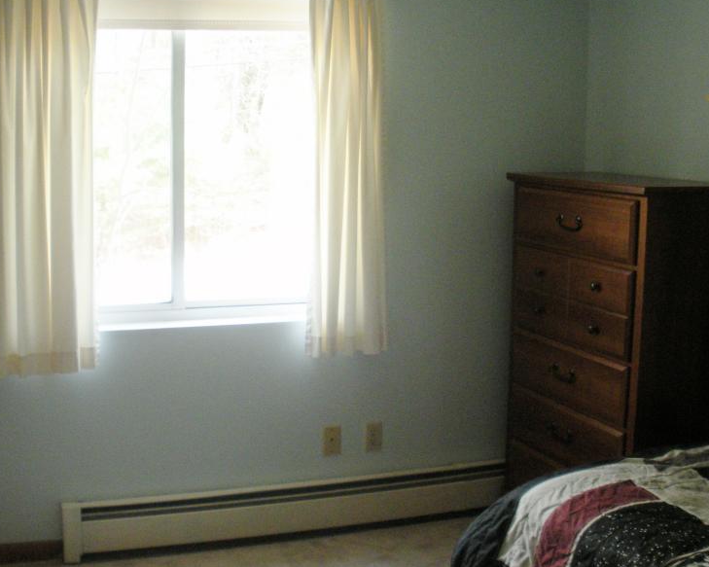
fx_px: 1007
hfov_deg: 38.7
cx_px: 296
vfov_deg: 31.4
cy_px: 289
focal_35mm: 48
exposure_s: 1/79.5
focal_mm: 6.3
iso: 293
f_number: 3.5
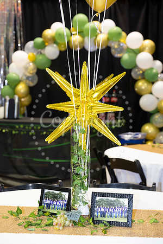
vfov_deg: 26.7
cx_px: 82
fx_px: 516
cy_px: 122
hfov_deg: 17.9
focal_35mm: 76
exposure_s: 1/30
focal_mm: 76
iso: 1250
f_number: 5
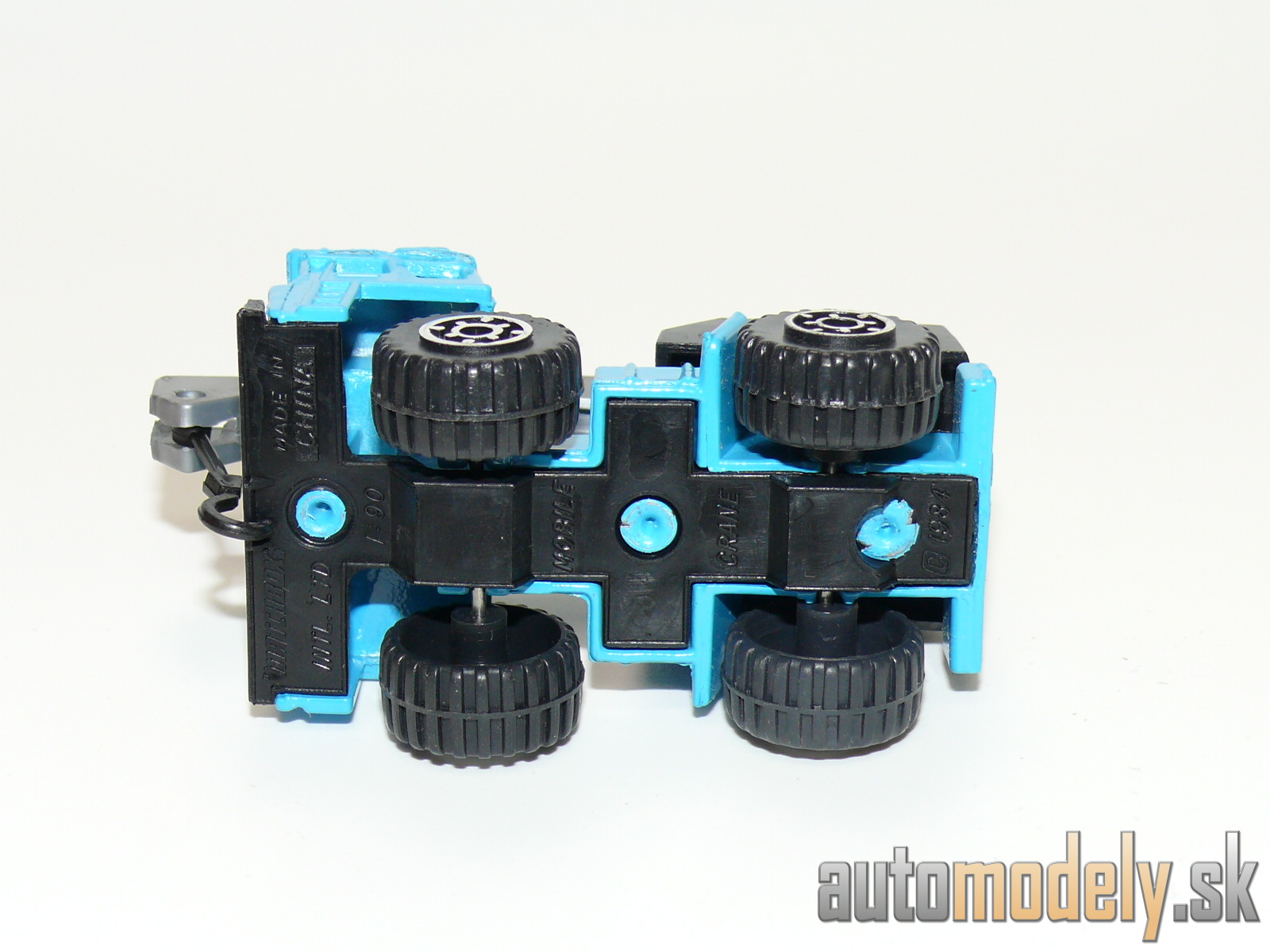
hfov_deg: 24.1
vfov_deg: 18.2
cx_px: 635
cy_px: 476
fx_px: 2972
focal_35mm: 81
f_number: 4
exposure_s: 1/30
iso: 100
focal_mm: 11.8
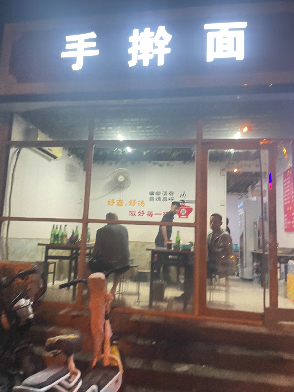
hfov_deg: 53.1
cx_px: 147
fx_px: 294
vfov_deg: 67.3
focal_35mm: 26
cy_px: 196
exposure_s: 1/50
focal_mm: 4.2
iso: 400
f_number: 1.6
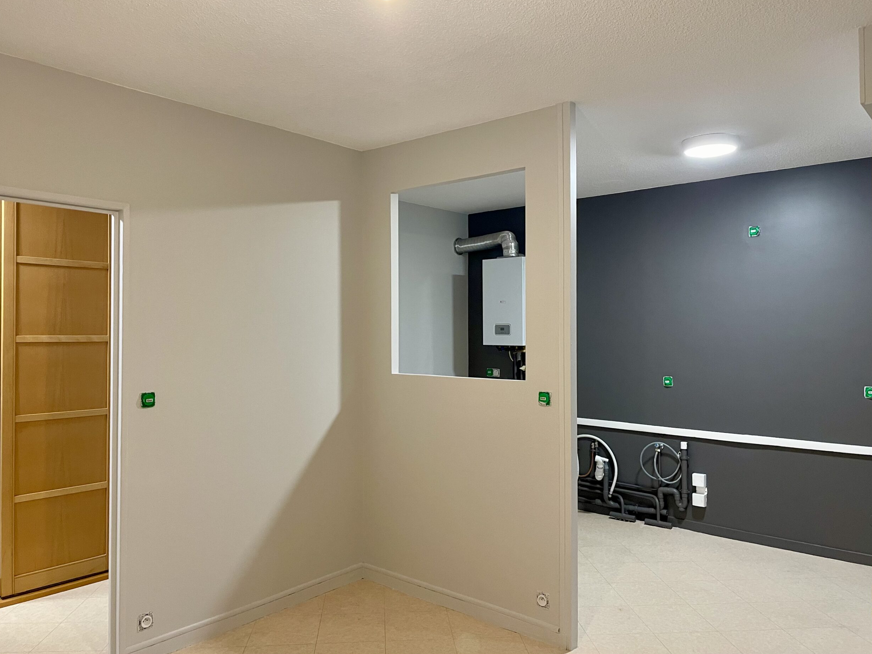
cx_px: 420
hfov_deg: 65.3
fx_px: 680
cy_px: 319
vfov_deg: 51.4
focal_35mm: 27
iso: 160
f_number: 1.6
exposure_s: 1/50
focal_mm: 4.2
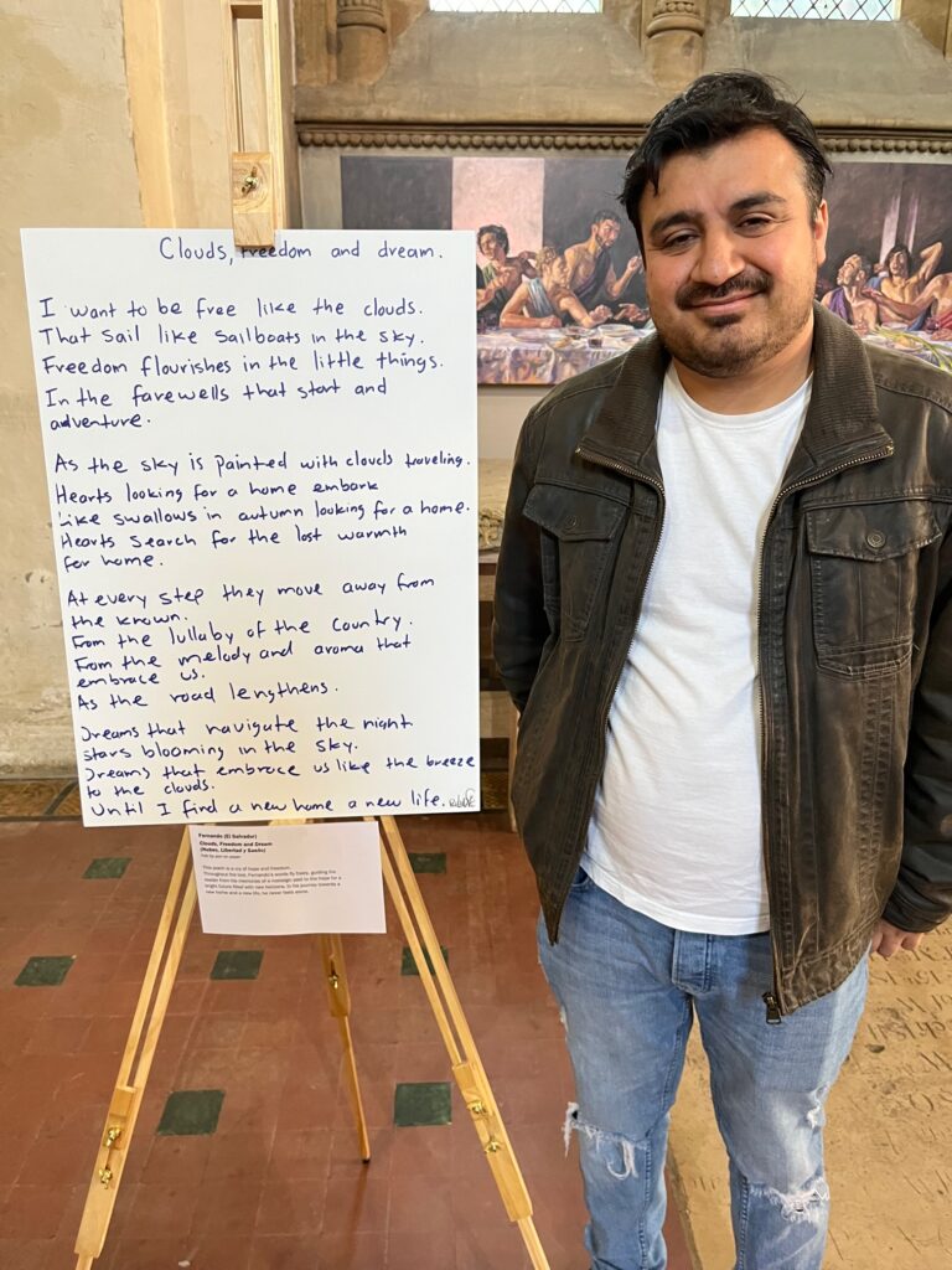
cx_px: 476
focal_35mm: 26
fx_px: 953
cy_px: 635
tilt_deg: -17.1
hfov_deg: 53.1
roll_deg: +0.4
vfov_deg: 67.3
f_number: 1.6
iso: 250
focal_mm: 5.1
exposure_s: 1/50
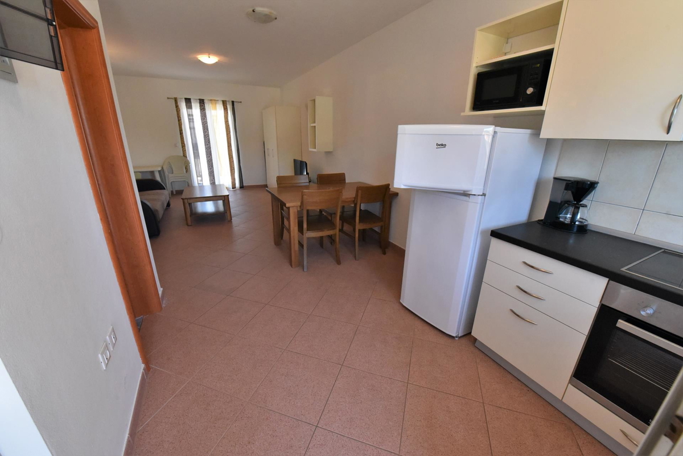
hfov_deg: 104.2
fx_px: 266
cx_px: 342
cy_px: 228
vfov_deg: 81.3
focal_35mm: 14
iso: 6400
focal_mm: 14
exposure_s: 1/320
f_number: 9
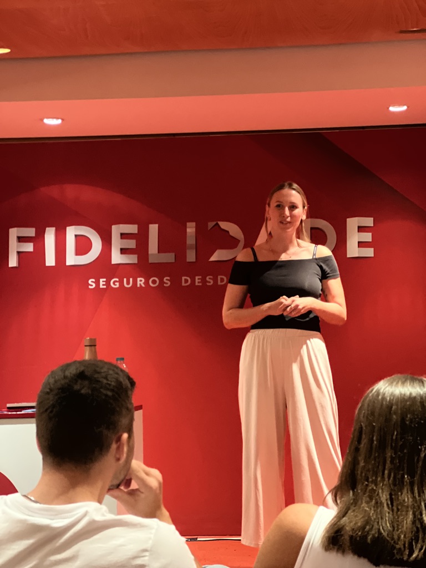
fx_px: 1263
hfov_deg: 19.1
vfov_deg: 25.3
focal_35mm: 77
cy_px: 284
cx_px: 213
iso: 800
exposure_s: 1/14
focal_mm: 9
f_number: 2.8
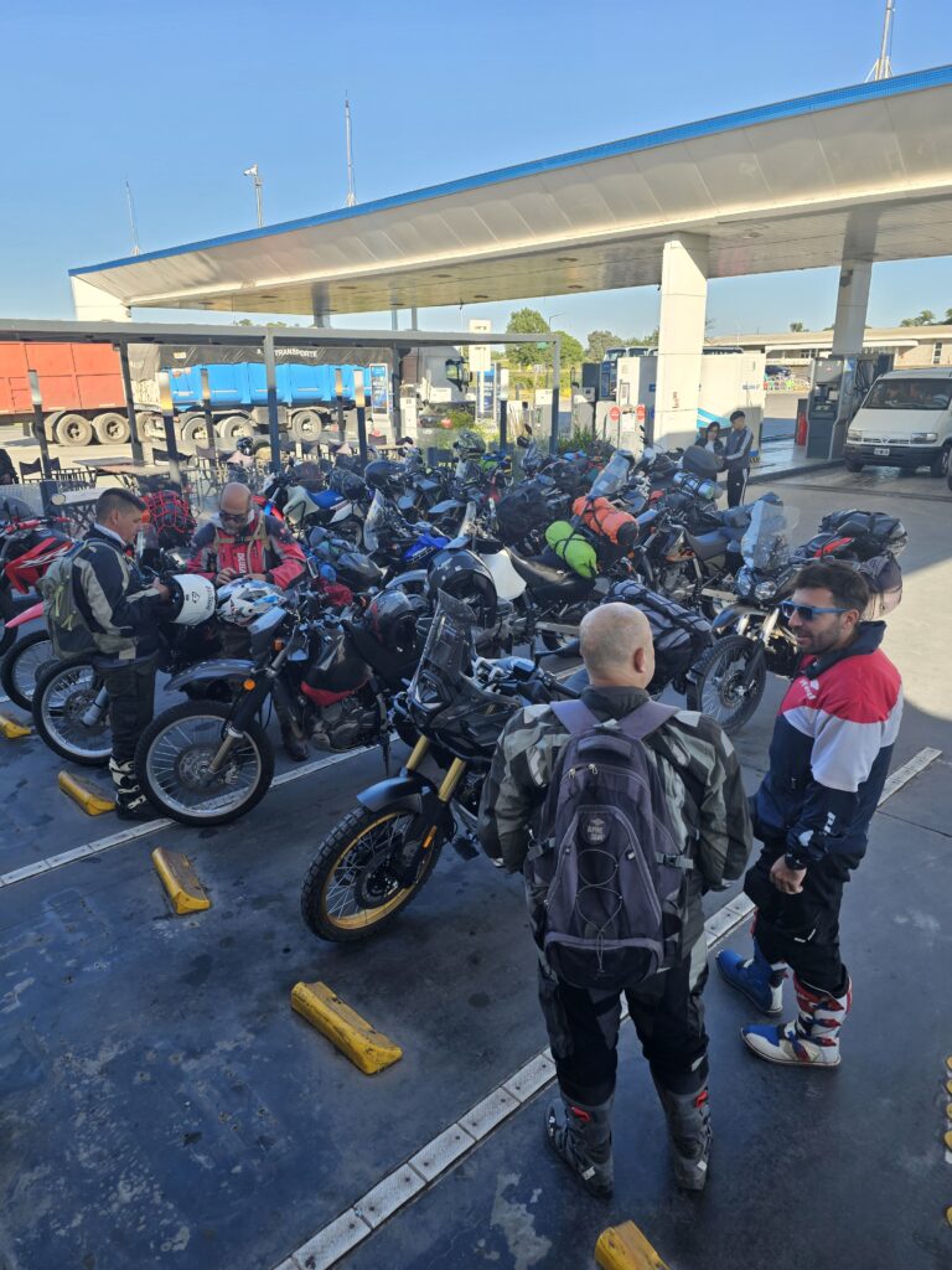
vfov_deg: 73.9
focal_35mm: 23
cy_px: 635
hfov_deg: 58.9
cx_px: 476
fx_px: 843
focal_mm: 6.3
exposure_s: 1/130
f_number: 1.7
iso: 10
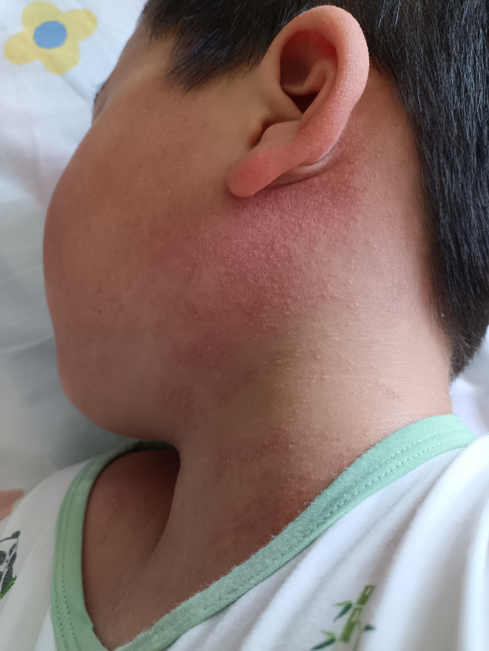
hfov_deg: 53.1
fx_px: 490
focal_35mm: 26
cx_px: 244
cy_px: 326
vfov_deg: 67.3
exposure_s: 1/50
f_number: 1.8
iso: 523
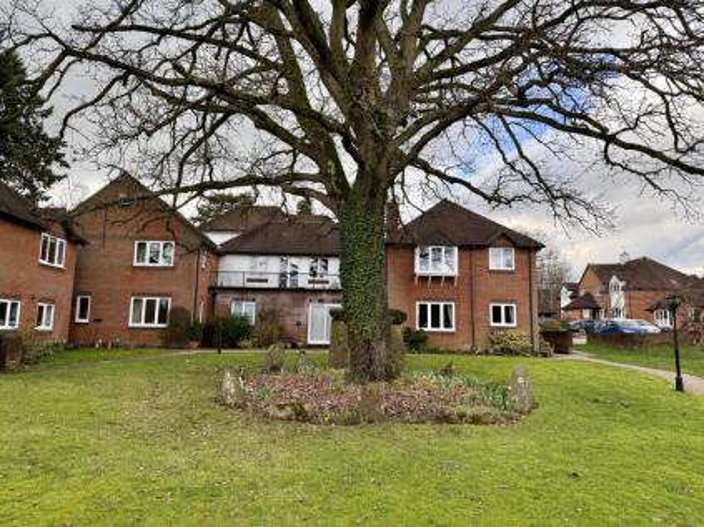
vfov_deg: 56.8
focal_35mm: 24
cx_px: 352
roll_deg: -1.0
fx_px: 488
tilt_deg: +7.6
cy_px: 264
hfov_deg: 71.6
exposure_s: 1/1122
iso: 100
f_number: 1.78
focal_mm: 6.76
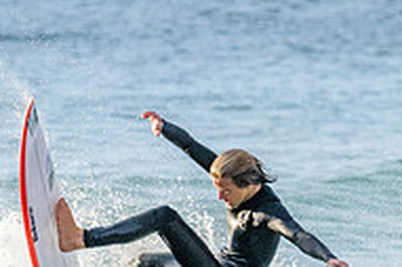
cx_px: 215
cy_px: 333
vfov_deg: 0.9
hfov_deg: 1.4
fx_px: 16612
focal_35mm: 1489
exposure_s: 1/1250
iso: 5000
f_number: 11
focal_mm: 490
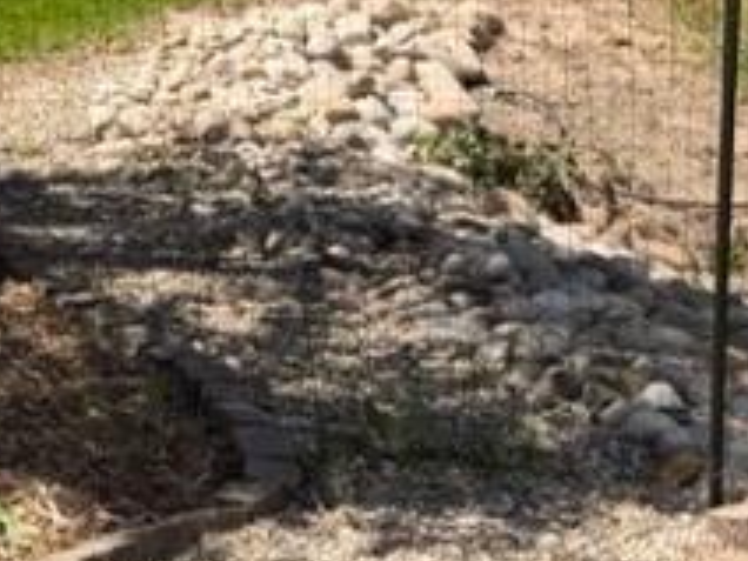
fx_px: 2939
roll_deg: +0.0
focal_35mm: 136
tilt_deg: -21.0
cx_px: 310
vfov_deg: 10.9
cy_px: 254
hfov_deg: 14.5
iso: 80
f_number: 1.78
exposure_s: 1/3759
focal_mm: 6.76
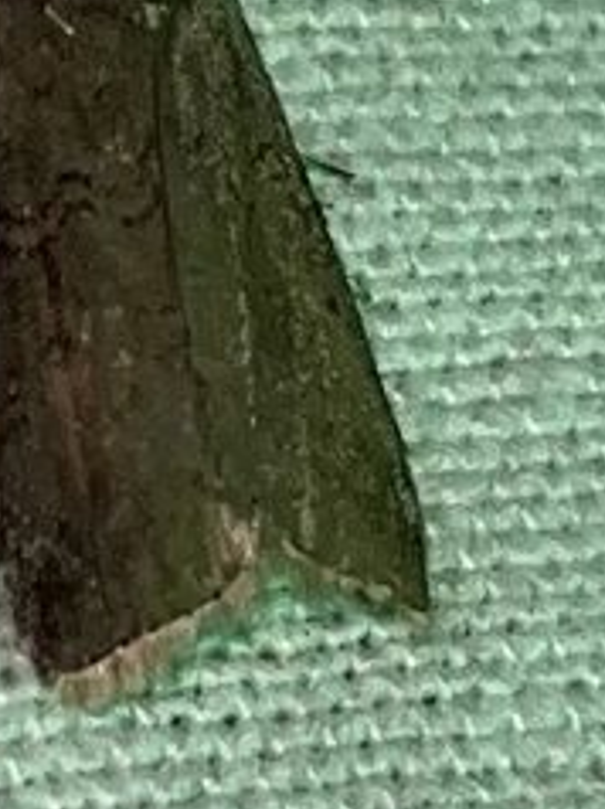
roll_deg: +7.3
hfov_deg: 20.8
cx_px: 168
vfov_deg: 27.4
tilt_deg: +17.5
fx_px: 1634
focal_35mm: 70
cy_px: 201
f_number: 1.6
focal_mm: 5.1
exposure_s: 1/82
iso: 32
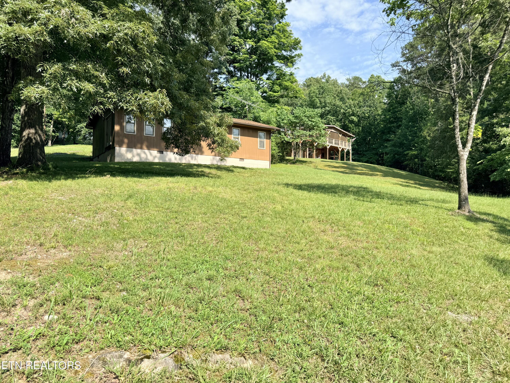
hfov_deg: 71.6
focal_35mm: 24
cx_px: 255
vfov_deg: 56.8
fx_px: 354
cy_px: 192
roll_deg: -0.1
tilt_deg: +2.2
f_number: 1.78
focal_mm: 6.76
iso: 80
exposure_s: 1/2445
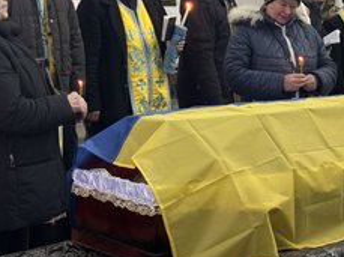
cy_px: 44
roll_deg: -0.3
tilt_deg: -2.5
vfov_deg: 17.3
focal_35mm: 84
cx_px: 191
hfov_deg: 23.3
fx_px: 833
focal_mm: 6.76
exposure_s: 1/33
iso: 320
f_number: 1.78
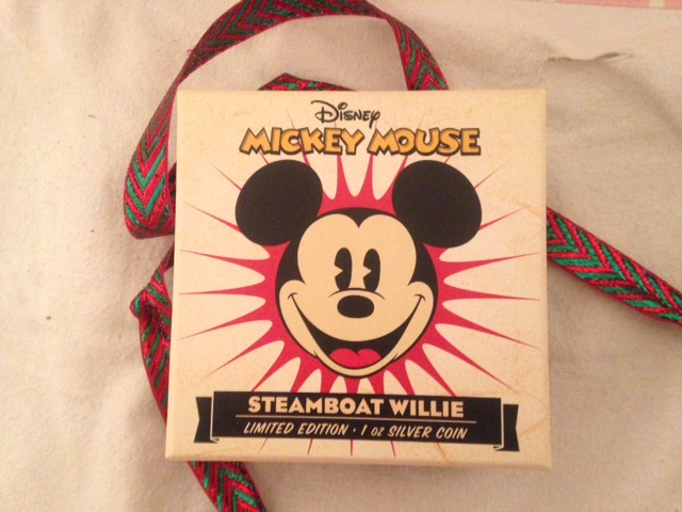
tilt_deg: -82.2
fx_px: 650
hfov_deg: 55.4
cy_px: 256
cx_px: 341
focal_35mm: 33
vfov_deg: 42.9
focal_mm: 4.12
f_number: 2.4
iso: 500
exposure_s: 1/15
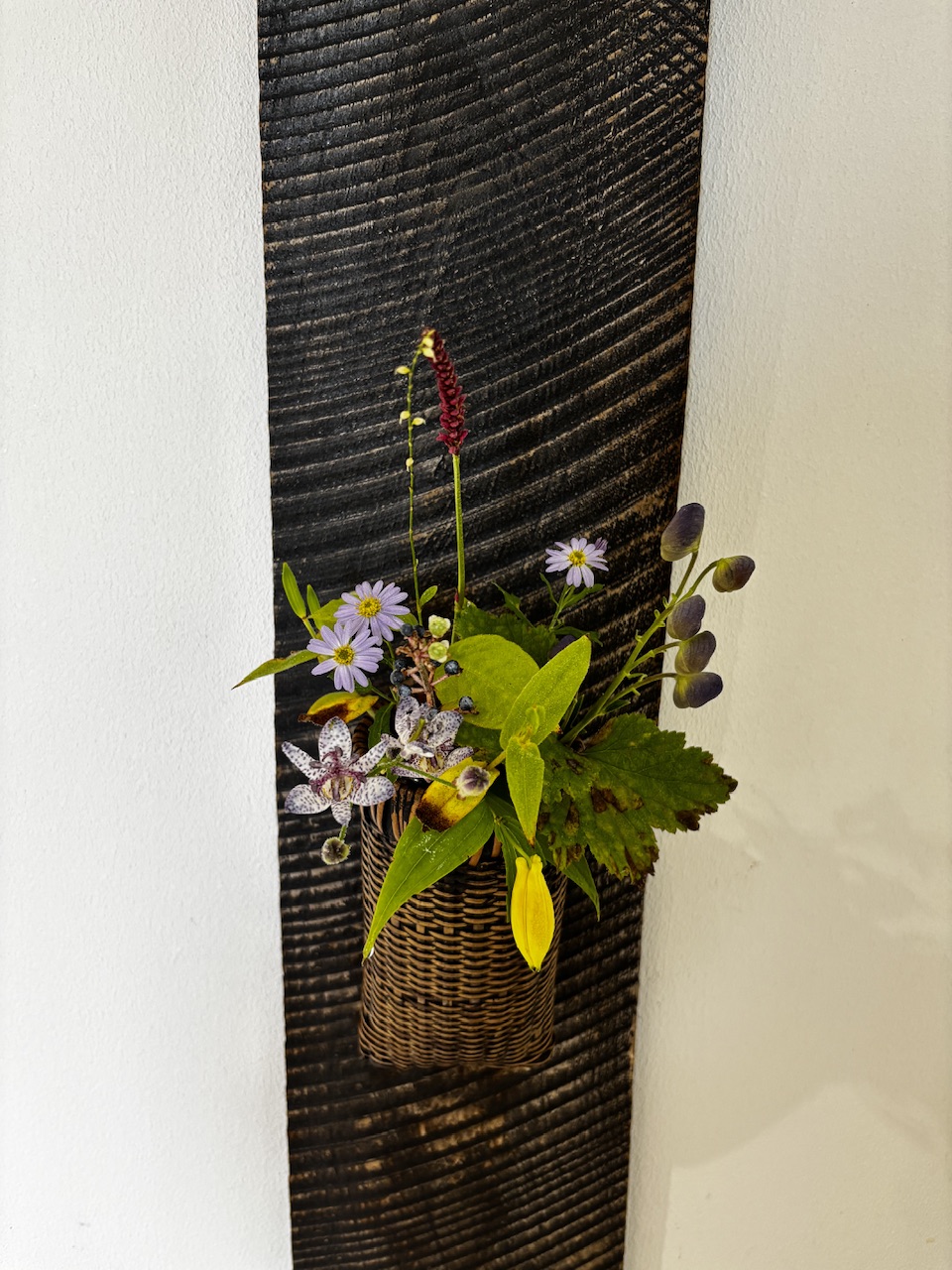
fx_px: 953
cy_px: 635
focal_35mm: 26
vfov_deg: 67.3
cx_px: 476
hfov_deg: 53.1
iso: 125
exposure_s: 1/95
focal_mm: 5.96
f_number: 1.6
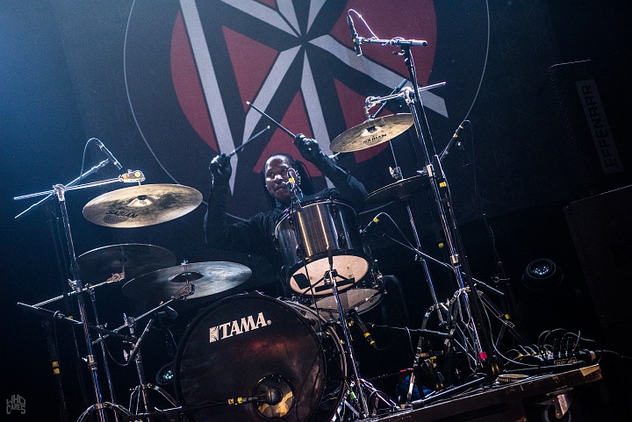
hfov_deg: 28.8
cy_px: 211
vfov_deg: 19.5
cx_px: 316
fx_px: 1230
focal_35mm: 70
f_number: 2.8
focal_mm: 70
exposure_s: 1/80
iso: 1250
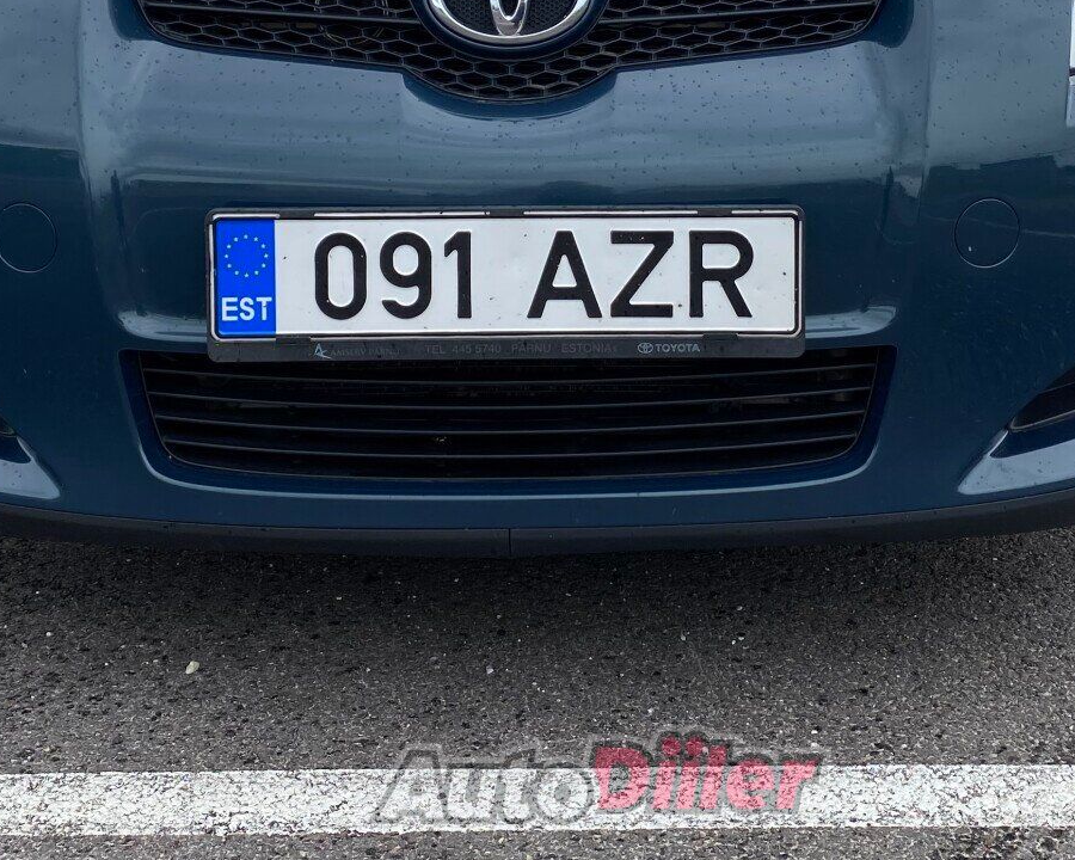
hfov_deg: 34.1
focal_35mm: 55
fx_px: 1750
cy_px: 77
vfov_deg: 26.6
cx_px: 595
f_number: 1.8
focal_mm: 4.25
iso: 32
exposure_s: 1/1272
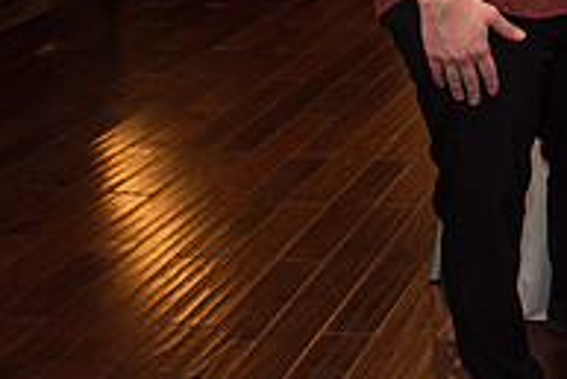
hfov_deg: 23.6
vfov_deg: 17.2
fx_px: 1135
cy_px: -181
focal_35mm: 72
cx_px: 799
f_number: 3.2
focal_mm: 24
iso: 640
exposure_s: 1/200
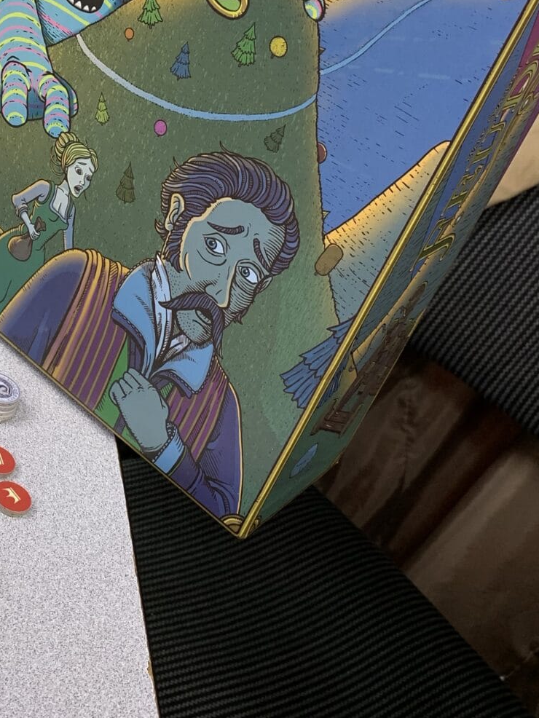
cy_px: 149
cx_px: -3
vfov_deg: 34.5
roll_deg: -20.4
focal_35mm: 54
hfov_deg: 25.7
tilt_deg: -24.1
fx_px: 1121
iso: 80
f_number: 1.8
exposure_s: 1/50
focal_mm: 4.25
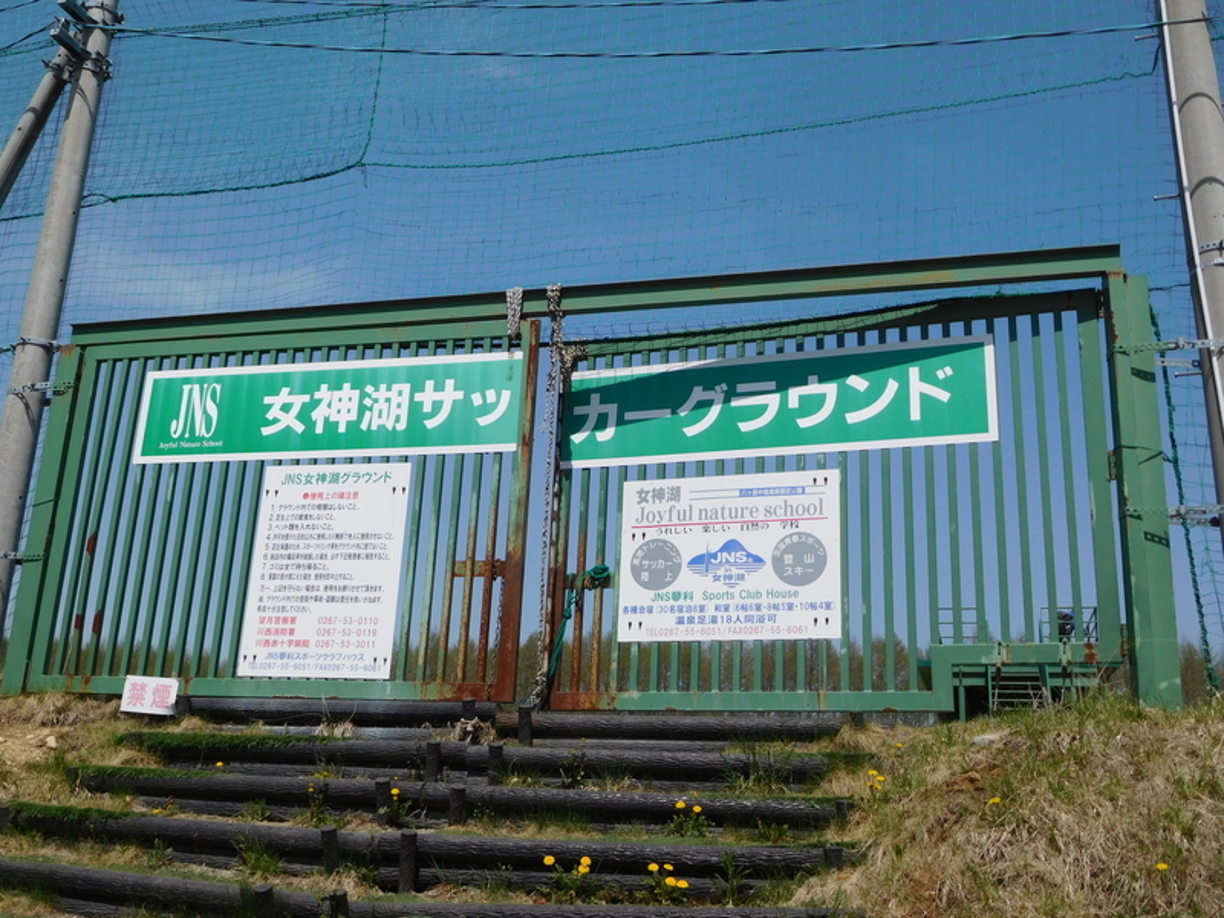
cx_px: 612
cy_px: 459
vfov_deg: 40.7
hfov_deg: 52.6
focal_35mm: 35
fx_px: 1238
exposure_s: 1/640
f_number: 7.6
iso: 125
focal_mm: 6.2
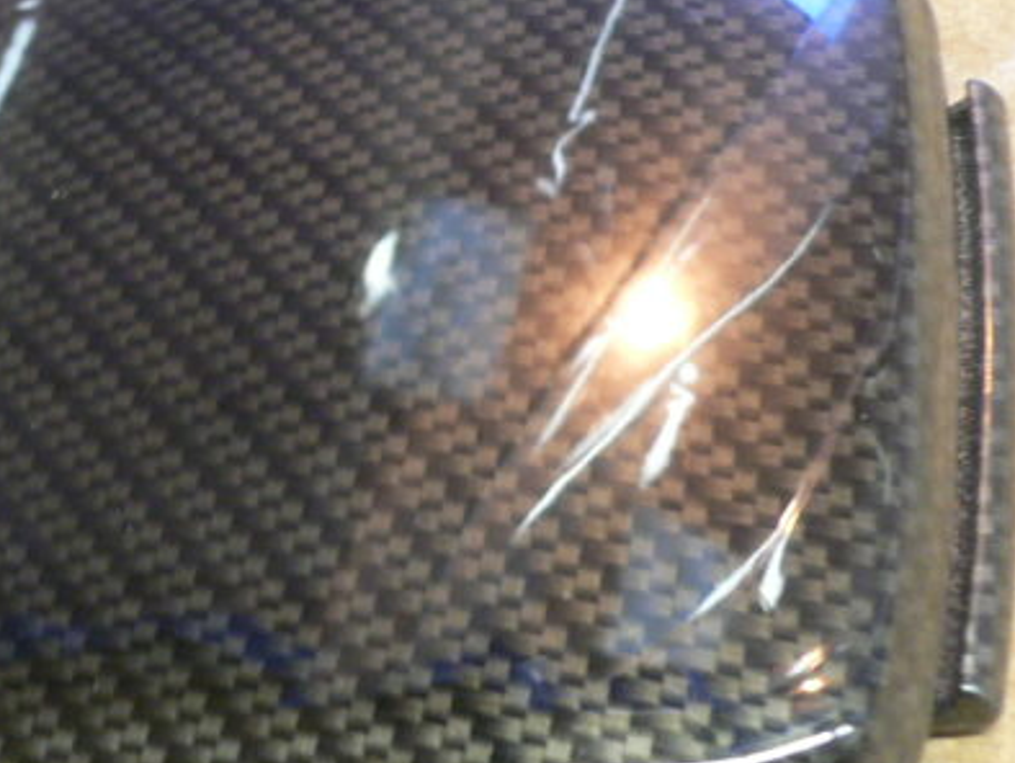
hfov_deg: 26.0
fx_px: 2083
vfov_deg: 20.7
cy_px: 477
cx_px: 10
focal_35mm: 71
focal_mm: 5.8
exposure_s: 1/8
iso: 200
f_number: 2.8
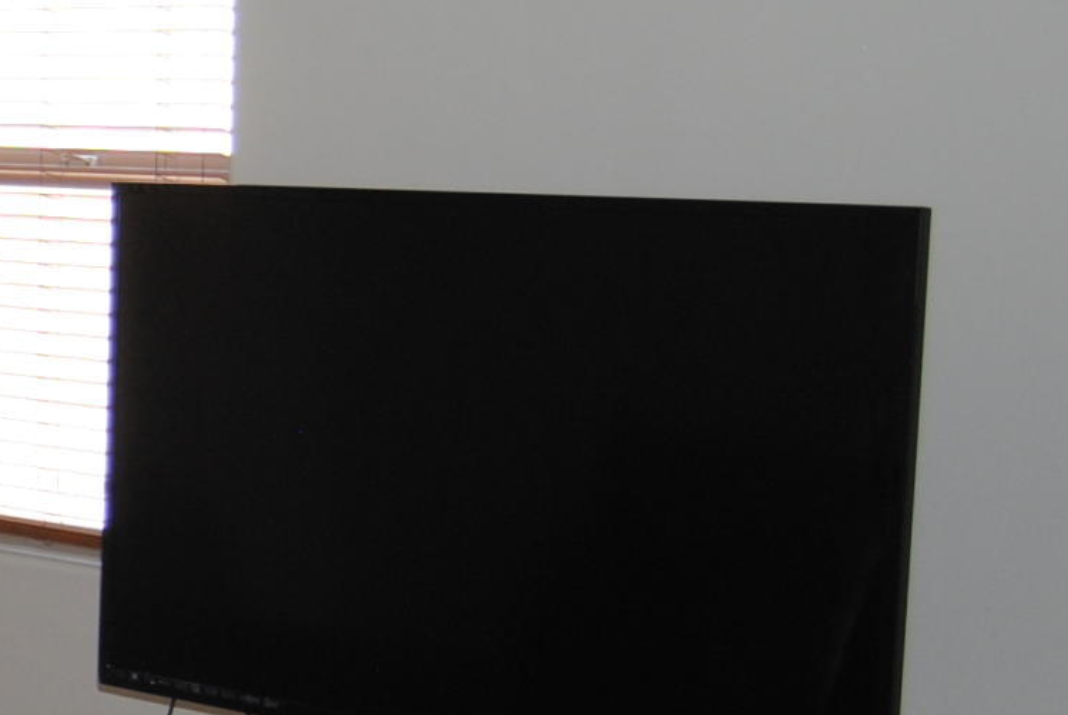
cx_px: -857
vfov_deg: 12.7
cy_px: 507
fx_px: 3208
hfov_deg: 16.0
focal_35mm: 108
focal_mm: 18
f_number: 3.5
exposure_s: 1/60
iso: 200
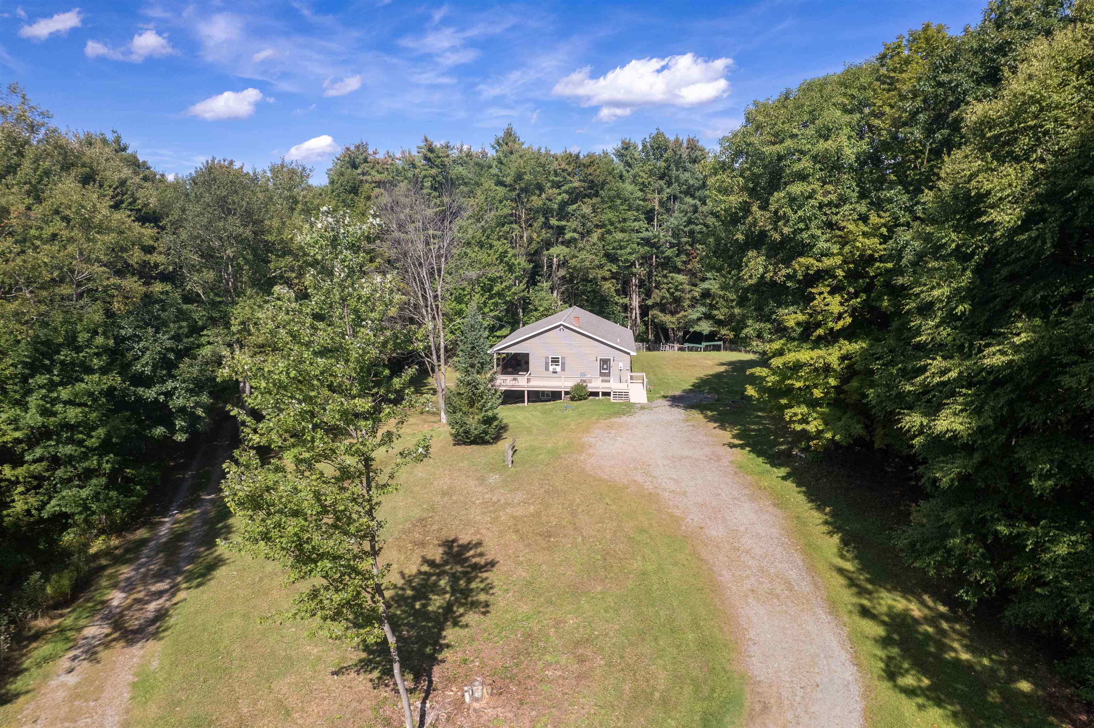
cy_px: 364
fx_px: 668
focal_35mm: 22
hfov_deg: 78.6
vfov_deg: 57.2
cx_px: 547
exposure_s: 1/200
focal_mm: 8.38
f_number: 2.8
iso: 100
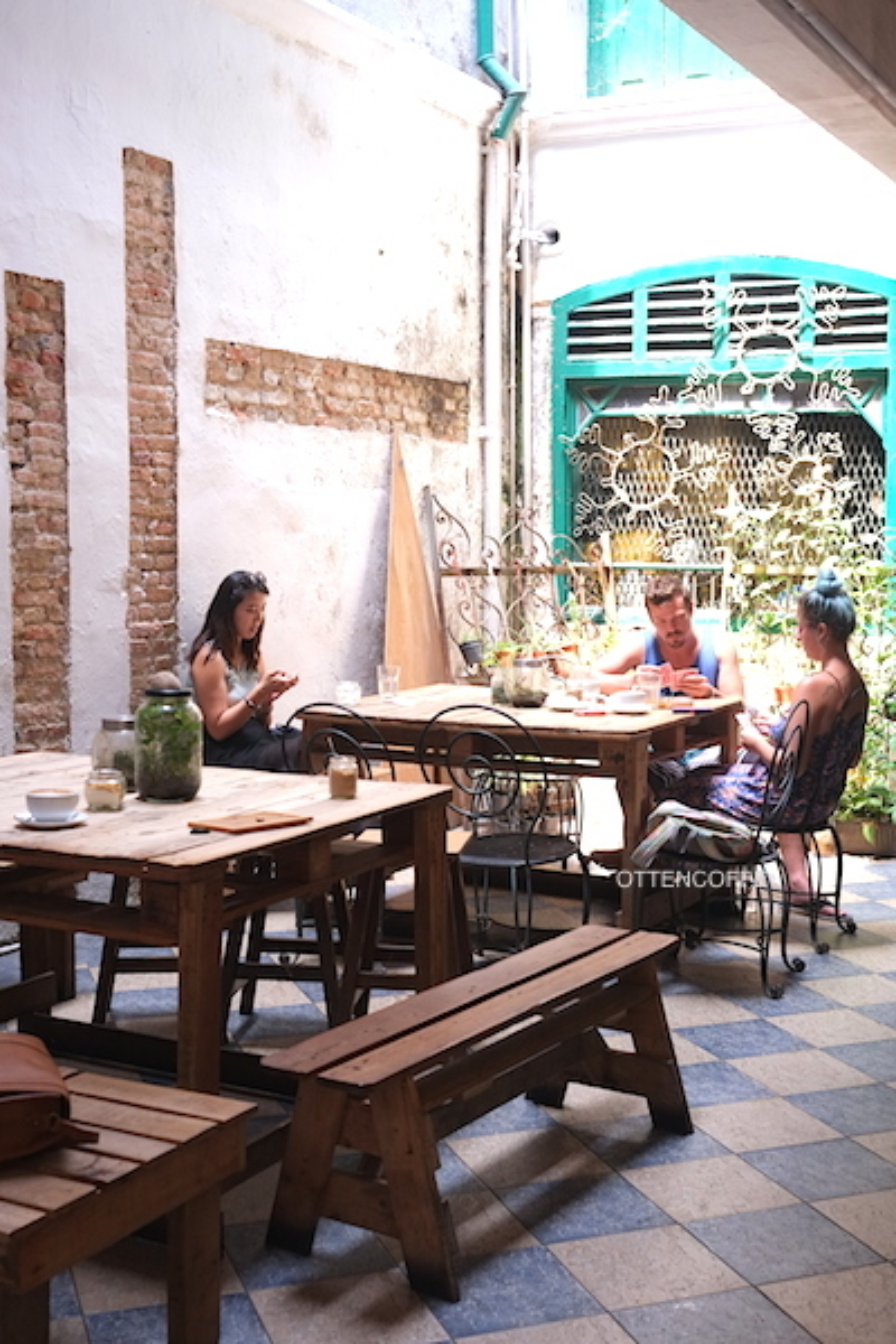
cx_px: 448
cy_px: 672
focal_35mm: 41
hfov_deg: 32.6
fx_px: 1531
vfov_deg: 47.4
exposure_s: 1/125
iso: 1000
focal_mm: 27
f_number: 5
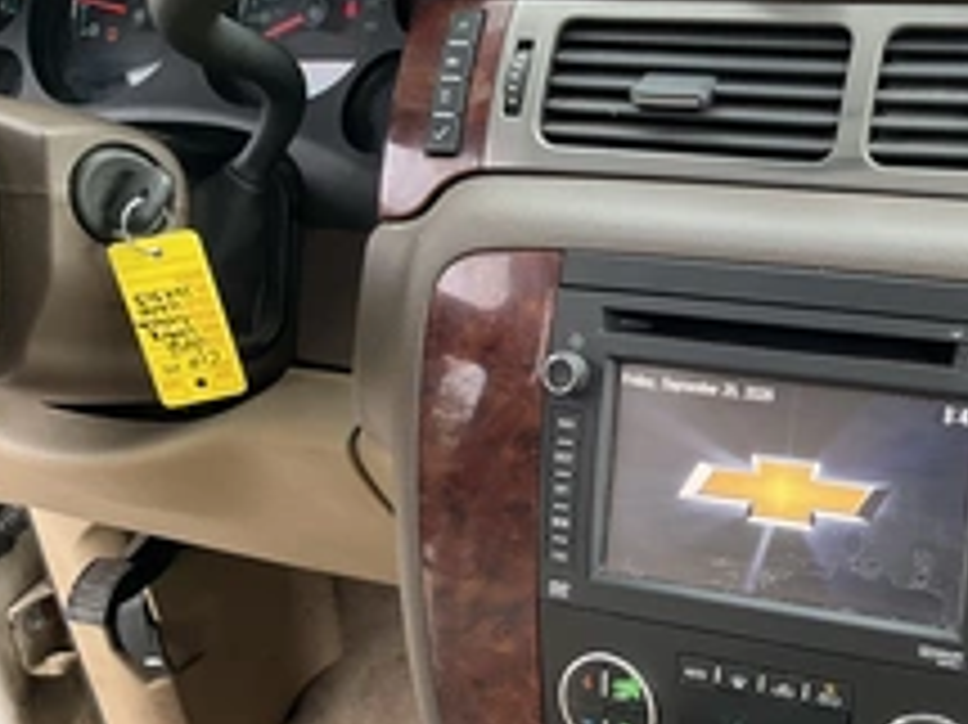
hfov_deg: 33.6
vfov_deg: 26.7
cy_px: 544
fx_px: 1509
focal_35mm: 54
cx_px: 873
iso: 64
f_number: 1.8
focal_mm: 3
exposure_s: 1/103
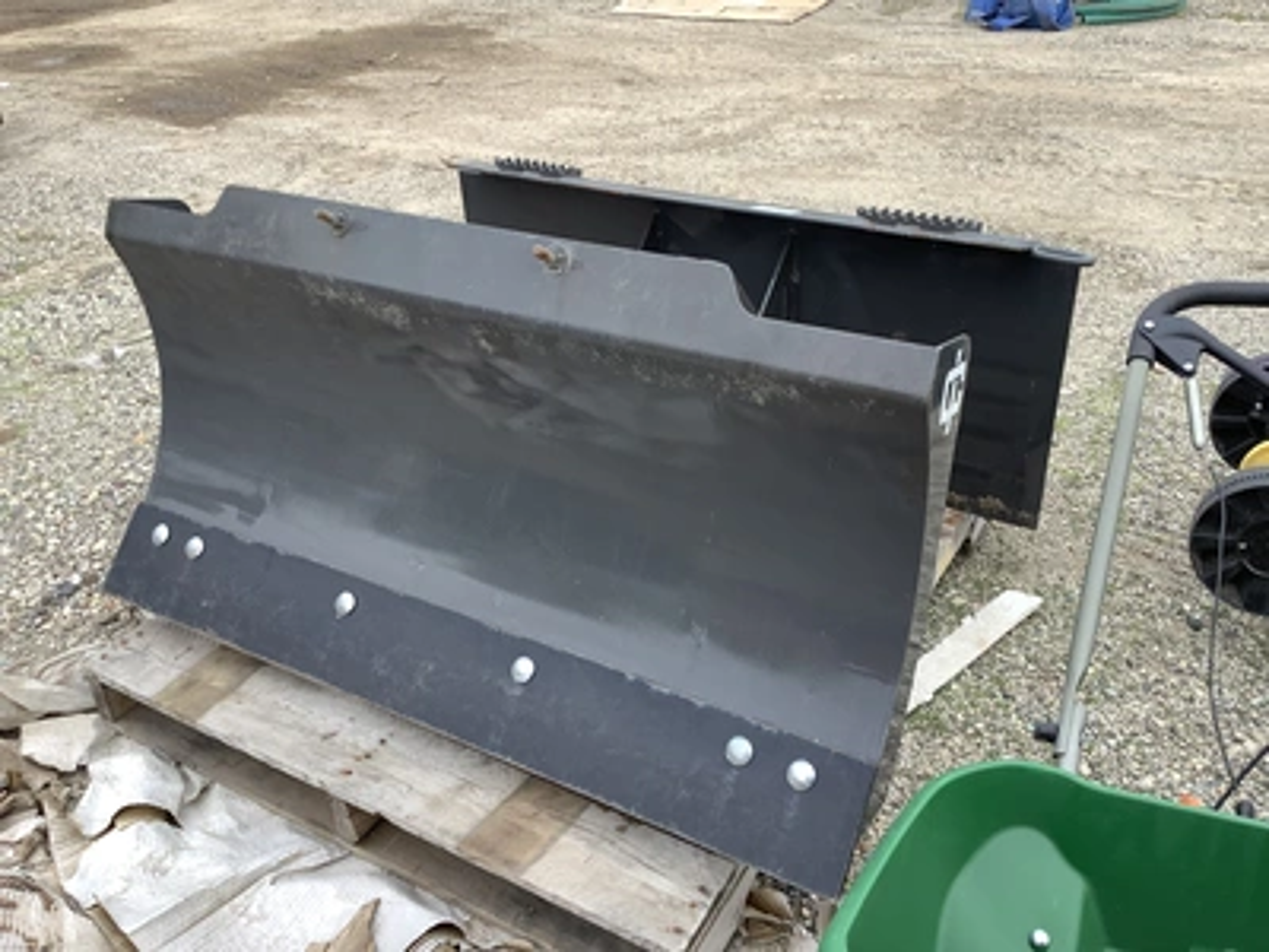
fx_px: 1136
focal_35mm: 31
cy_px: 476
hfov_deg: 58.4
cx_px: 634
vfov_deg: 45.4
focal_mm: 3.3
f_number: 2.4
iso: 32
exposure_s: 1/120
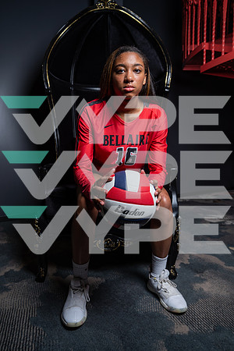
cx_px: 117
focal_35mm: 24
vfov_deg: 73.7
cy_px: 176
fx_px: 234
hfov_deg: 53.1
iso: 100
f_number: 5.6
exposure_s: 1/125
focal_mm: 24
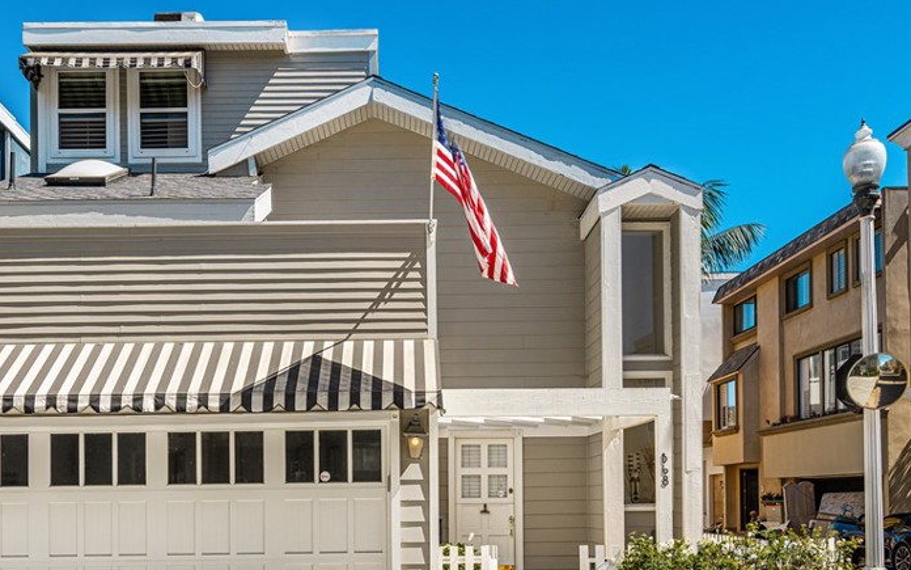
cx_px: 352
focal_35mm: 27
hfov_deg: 67.5
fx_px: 670
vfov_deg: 45.9
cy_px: 317
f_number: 6.3
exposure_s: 1/2000
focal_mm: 18
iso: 125
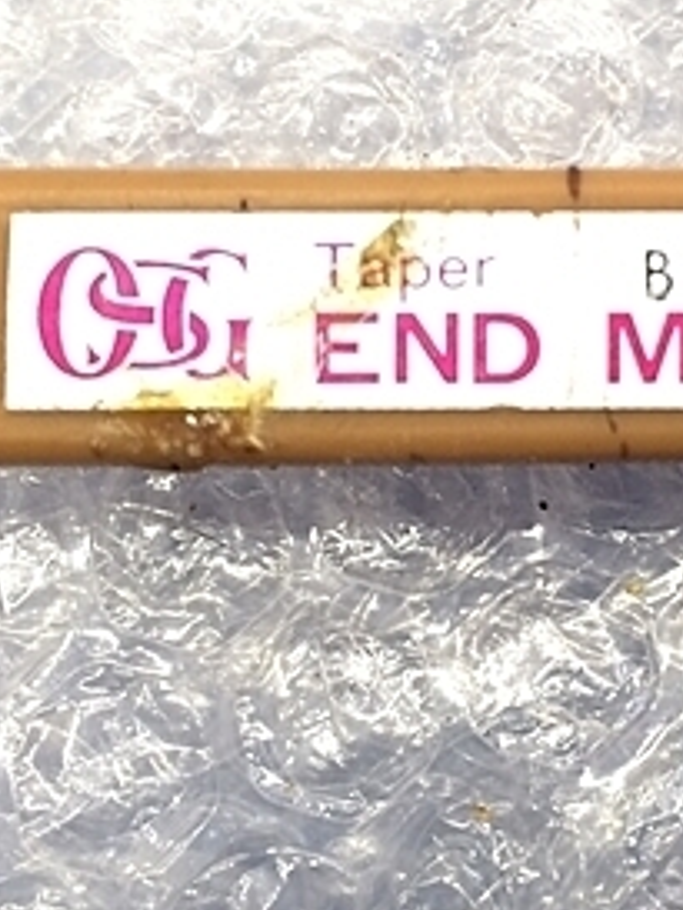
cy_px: 333
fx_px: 1788
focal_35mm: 68
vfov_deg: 28.4
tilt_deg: -88.2
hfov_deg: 21.2
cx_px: 606
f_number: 2.2
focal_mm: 4.15
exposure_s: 1/30
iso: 80
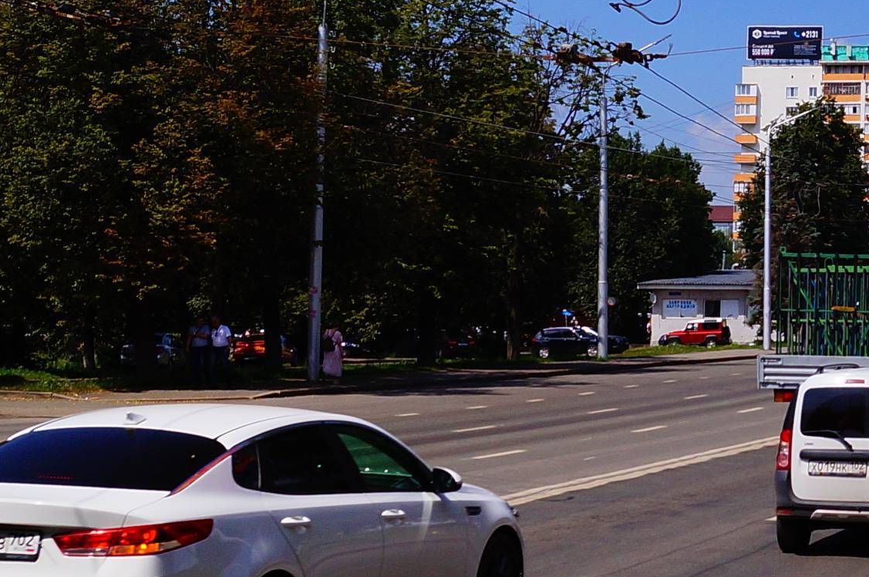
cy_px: 292
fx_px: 2290
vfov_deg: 14.4
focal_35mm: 95
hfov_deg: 20.2
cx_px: 1019
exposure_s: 1/320
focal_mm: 20
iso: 100
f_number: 7.1
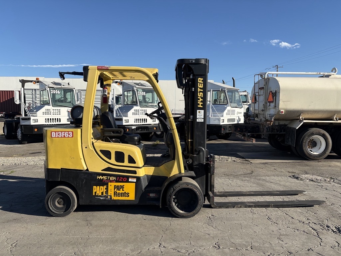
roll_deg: +0.4
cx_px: 170
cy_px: 128
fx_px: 256
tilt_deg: -3.1
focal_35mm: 26
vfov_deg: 53.1
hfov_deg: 67.3
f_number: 1.6
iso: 50
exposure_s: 1/3448
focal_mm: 5.96
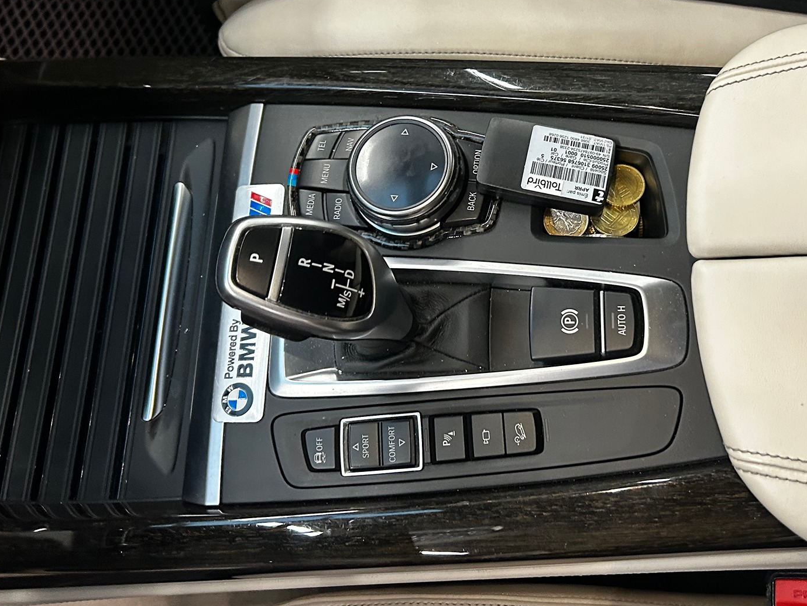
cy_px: 201
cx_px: 472
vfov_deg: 37.3
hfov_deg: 48.8
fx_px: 886
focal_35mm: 38
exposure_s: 1/50
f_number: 1.5
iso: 250
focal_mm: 5.7
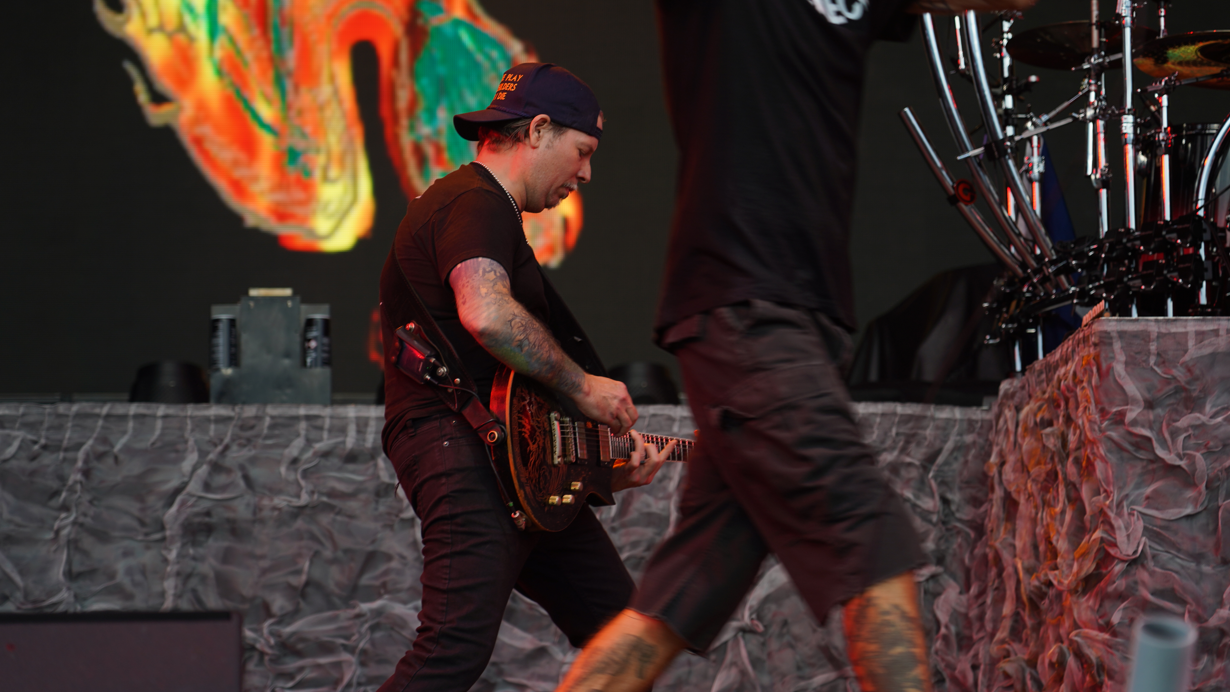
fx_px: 3620
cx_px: 610
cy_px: 315
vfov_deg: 10.9
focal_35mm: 111
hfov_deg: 19.3
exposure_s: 1/125
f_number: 4
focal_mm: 105
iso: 125
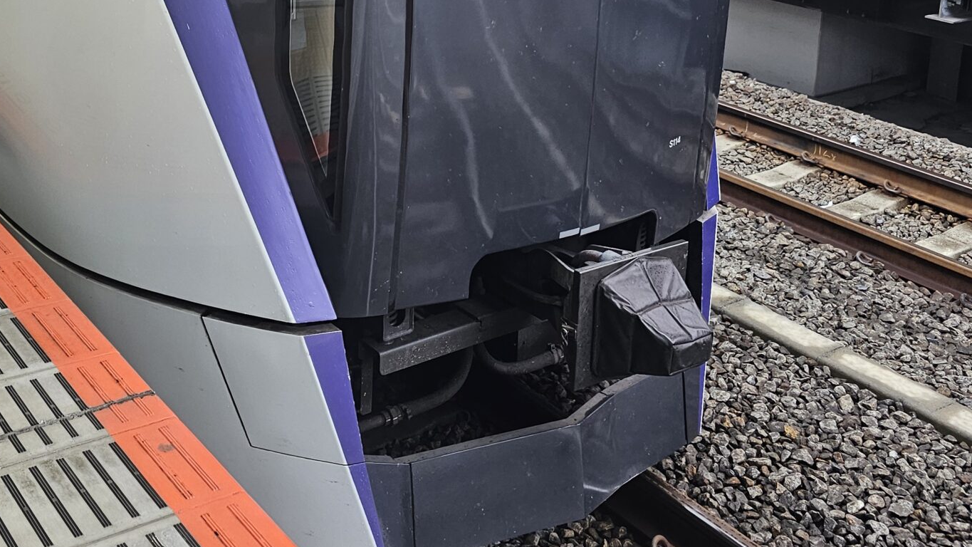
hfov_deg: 42.7
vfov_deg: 23.4
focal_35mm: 47
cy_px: -98
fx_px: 1211
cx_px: 275
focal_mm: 6.3
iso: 100
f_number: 1.7
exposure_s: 1/100
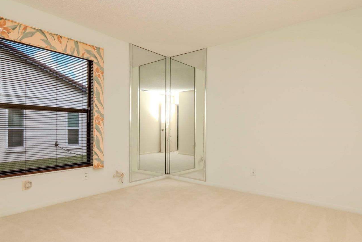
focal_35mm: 21
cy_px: 134
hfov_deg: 82.2
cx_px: 188
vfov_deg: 60.2
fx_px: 207
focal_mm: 11
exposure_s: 1/160
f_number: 14
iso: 640
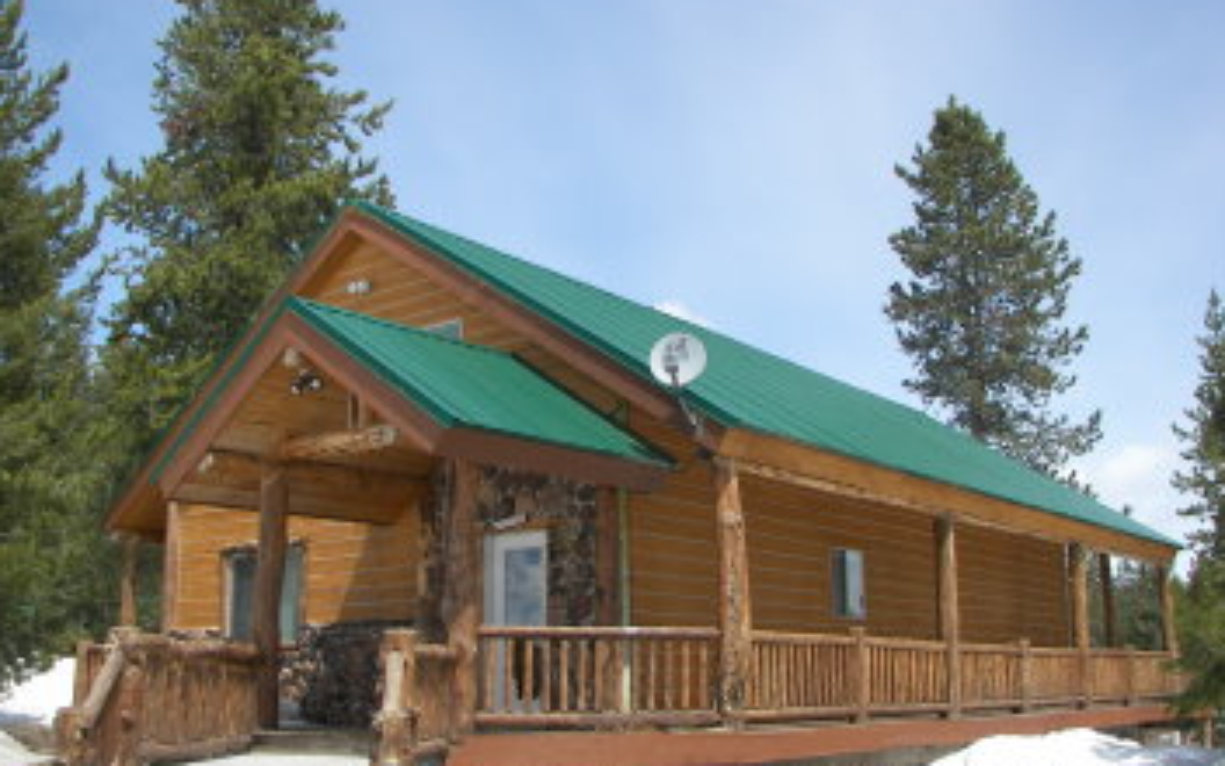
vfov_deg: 32.7
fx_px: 1302
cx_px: 609
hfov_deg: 50.4
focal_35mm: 39
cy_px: 425
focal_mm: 6
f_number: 2.8
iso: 50
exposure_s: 1/800
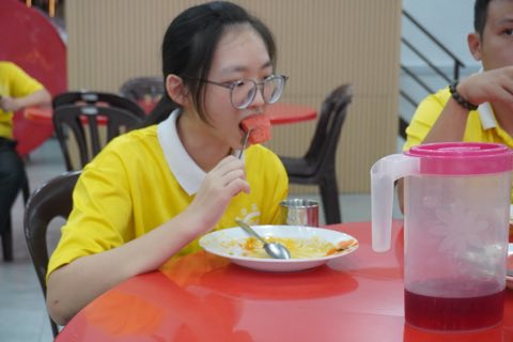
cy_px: 171
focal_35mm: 57
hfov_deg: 35.1
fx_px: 812
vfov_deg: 23.8
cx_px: 256
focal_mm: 38
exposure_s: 1/160
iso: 3200
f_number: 5.6
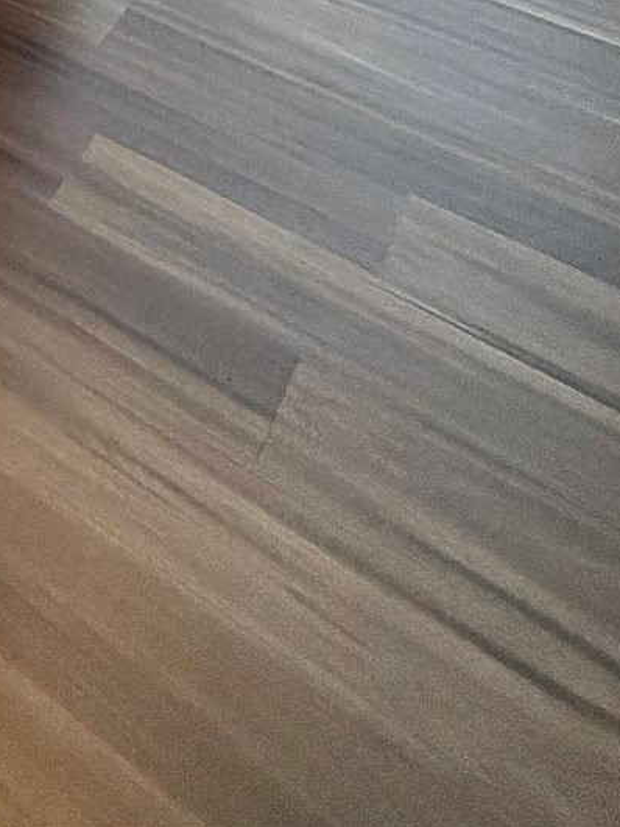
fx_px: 1290
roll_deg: +1.2
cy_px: -674
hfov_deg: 22.8
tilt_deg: -8.1
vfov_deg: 21.7
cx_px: -266
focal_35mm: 54
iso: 160
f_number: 2.2
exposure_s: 1/120
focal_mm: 2.22
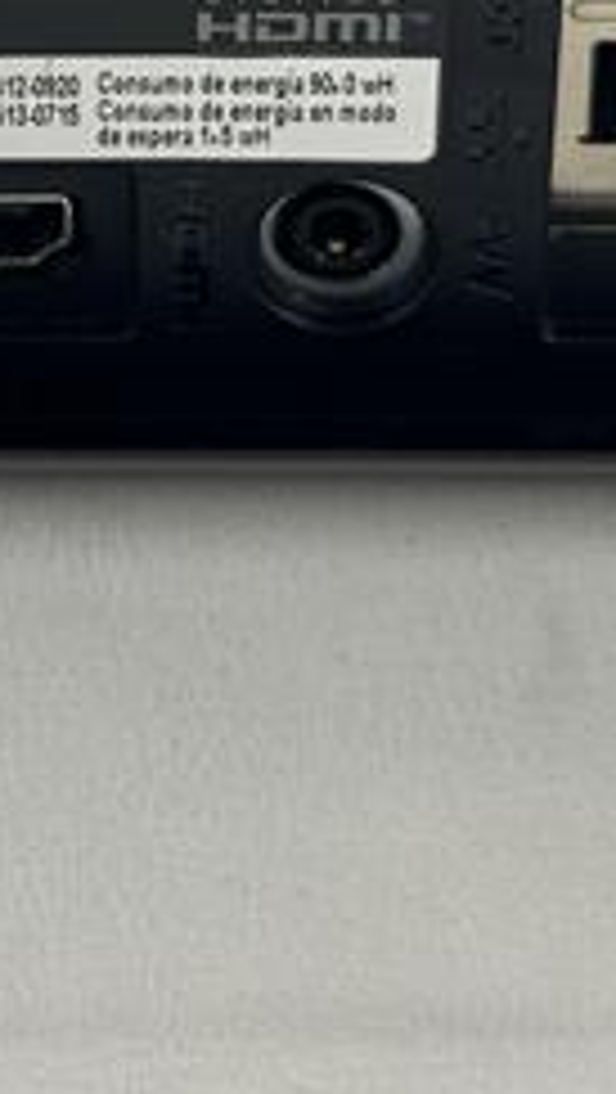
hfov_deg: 9.4
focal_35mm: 129
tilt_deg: -30.8
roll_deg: +0.8
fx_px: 3739
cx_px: 9
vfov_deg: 15.8
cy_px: -333
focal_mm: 6.86
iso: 64
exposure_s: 1/100
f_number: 1.78
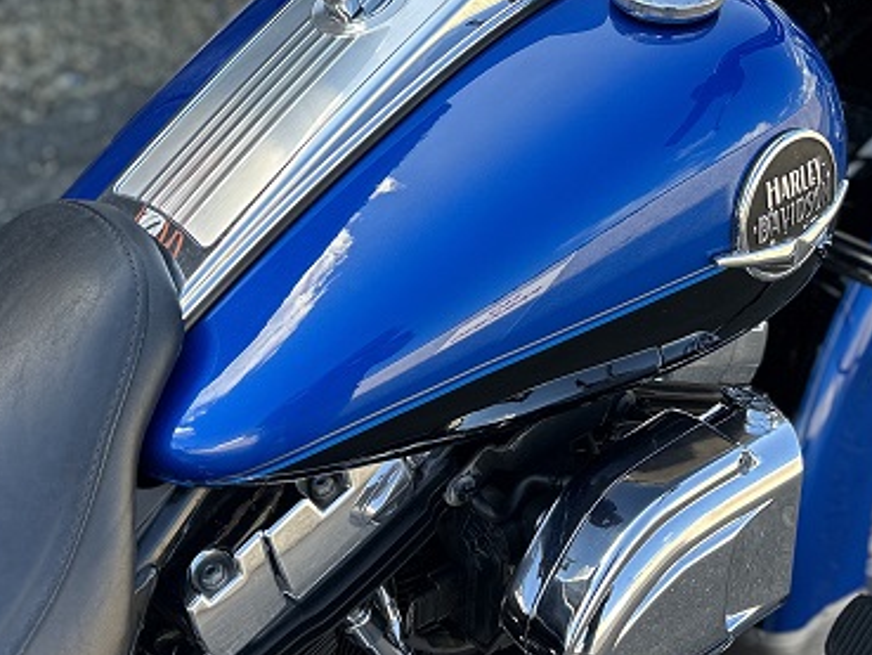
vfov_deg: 25.1
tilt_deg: -34.4
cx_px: 525
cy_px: 103
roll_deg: -9.7
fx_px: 1436
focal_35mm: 57
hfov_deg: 33.7
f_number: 1.5
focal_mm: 5.7
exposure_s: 1/421
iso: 50
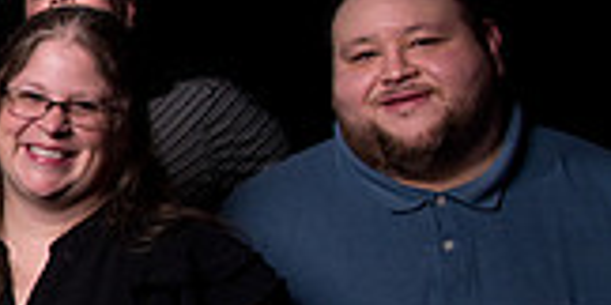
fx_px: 1547
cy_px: 113
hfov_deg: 18.6
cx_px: -405
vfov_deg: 11.3
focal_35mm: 98
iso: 1000
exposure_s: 1/200
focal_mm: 24
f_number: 5.6
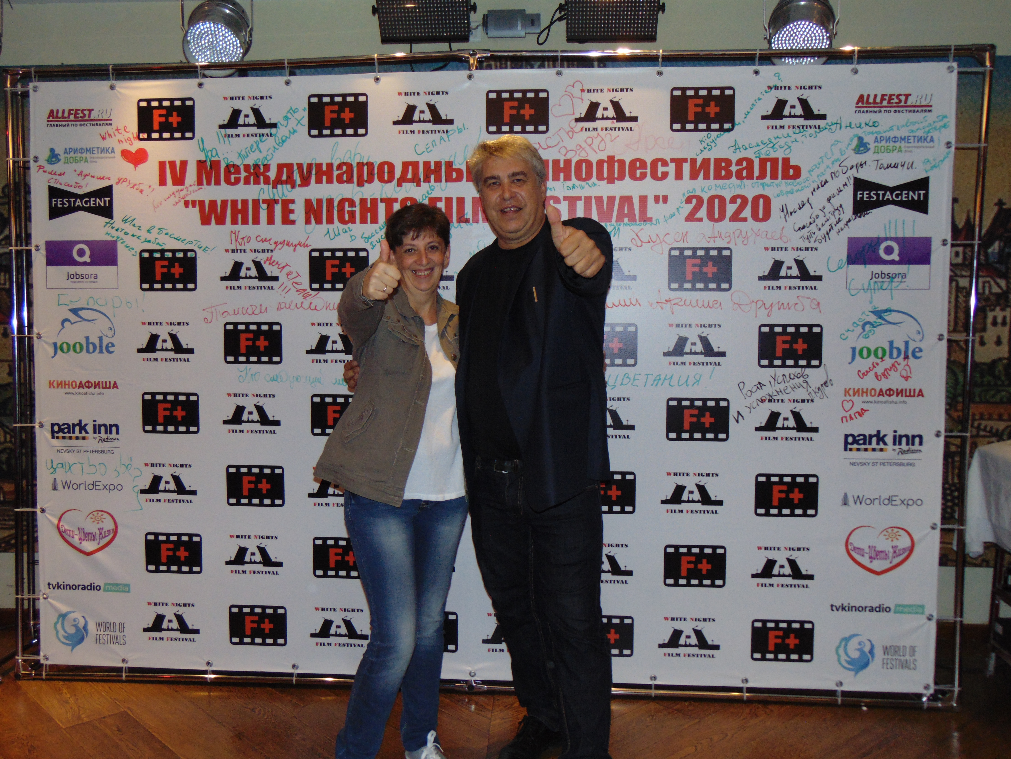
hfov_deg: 55.4
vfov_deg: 42.9
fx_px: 964
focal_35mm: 33
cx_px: 506
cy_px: 380
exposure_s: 1/50
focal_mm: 5.8
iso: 200
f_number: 3.2
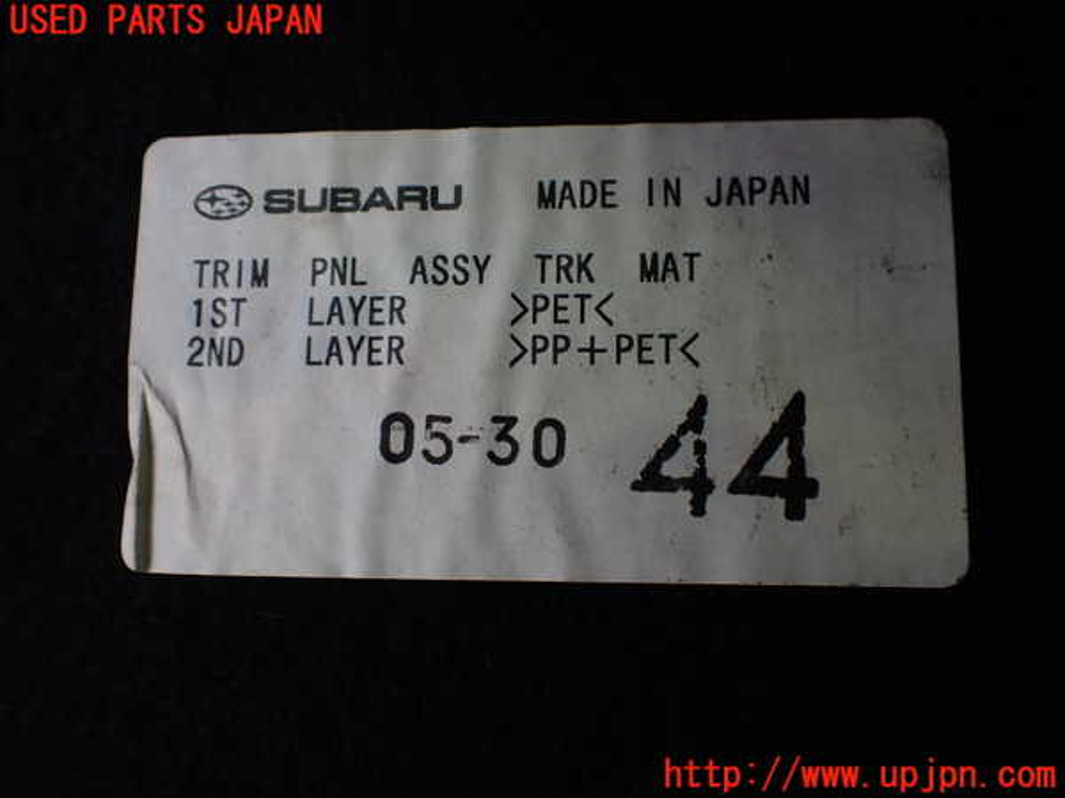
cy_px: 399
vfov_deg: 46.8
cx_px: 532
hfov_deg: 60.0
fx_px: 923
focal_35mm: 30
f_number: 2.3
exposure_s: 1/125
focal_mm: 5.4
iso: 160
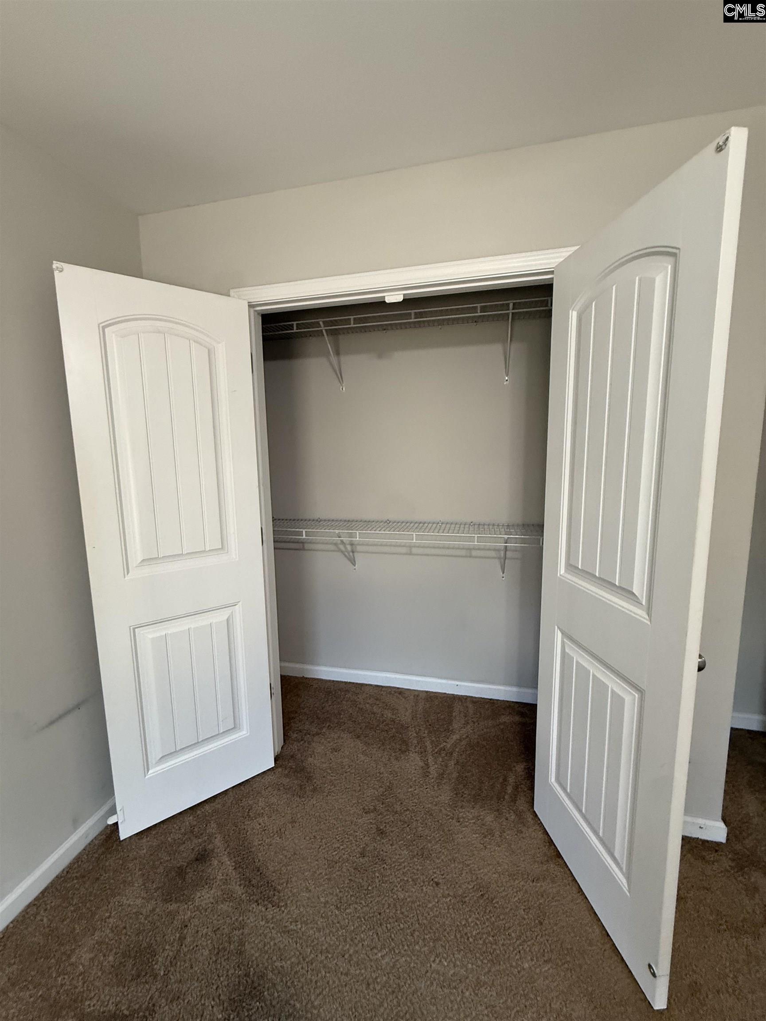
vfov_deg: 102.1
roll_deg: +0.6
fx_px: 413
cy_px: 510
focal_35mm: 14
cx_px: 383
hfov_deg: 85.7
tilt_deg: -5.8
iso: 320
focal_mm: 2.22
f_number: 2.2
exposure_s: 1/60
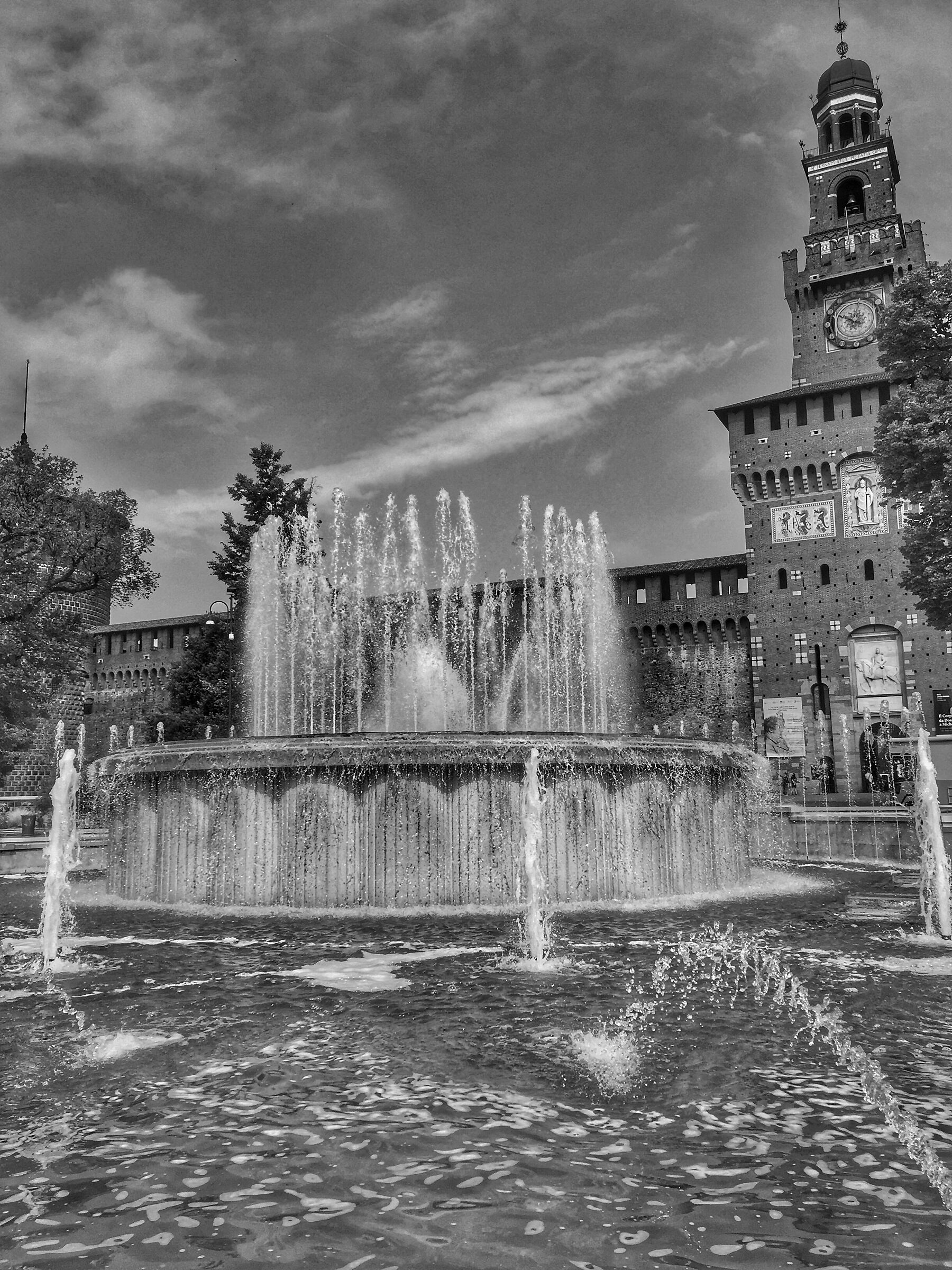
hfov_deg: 48.2
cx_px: 476
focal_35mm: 29
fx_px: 1063
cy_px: 635
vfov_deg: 61.7
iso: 32
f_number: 2.2
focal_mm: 4.15
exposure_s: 1/2475
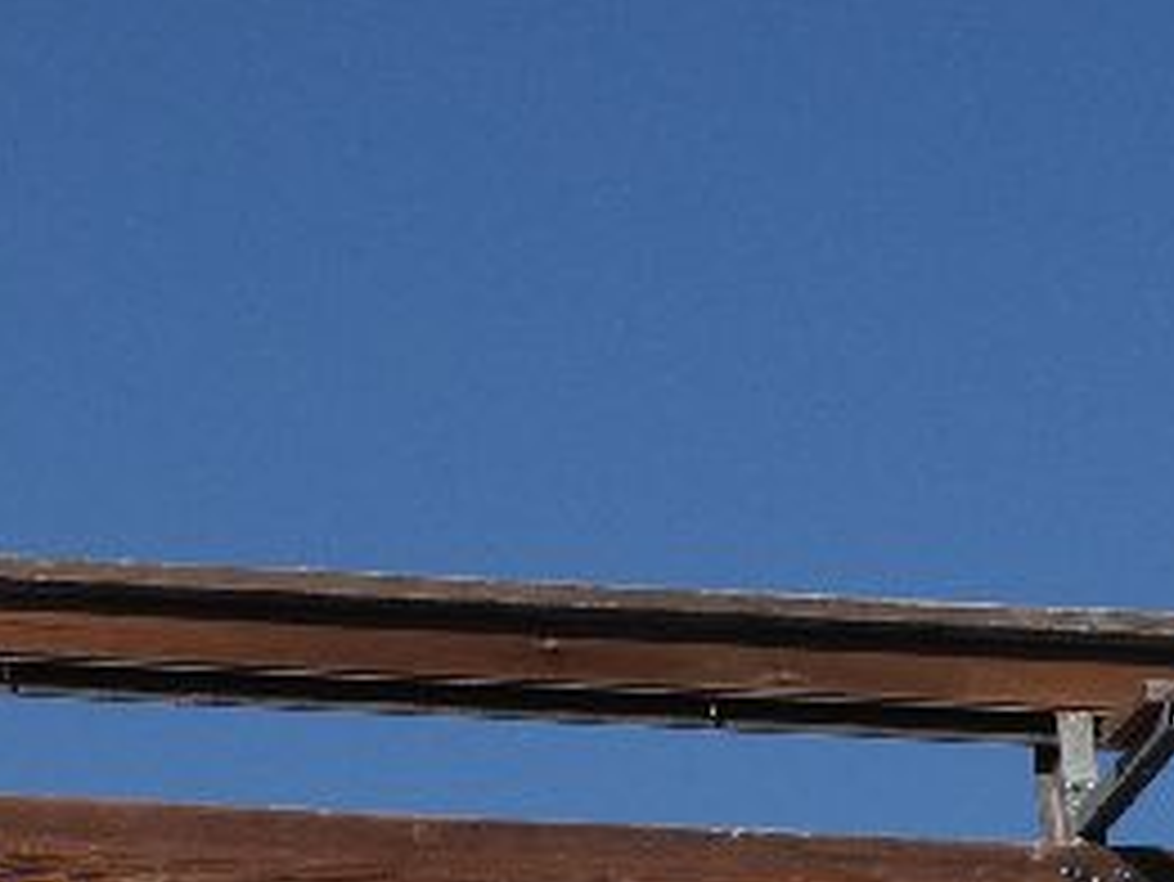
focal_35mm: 196
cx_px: -774
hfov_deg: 9.7
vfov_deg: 7.6
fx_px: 6650
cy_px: 824
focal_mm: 10.7
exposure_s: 1/1037
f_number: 4.5
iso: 100
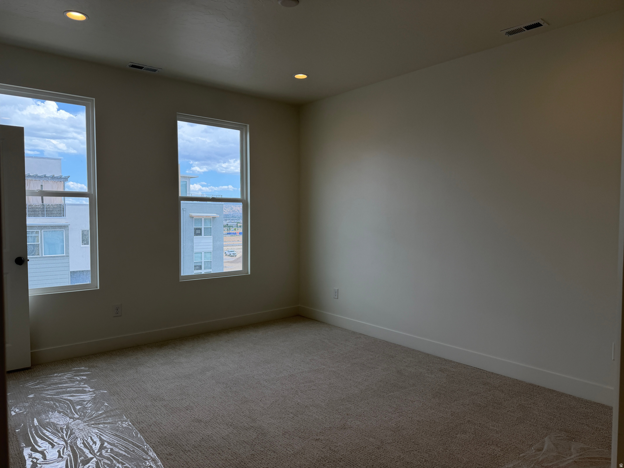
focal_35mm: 24
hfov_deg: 71.6
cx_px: 312
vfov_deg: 56.8
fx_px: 433
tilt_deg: -0.3
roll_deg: +1.5
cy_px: 234
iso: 100
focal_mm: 6.76
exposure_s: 1/772
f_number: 1.78
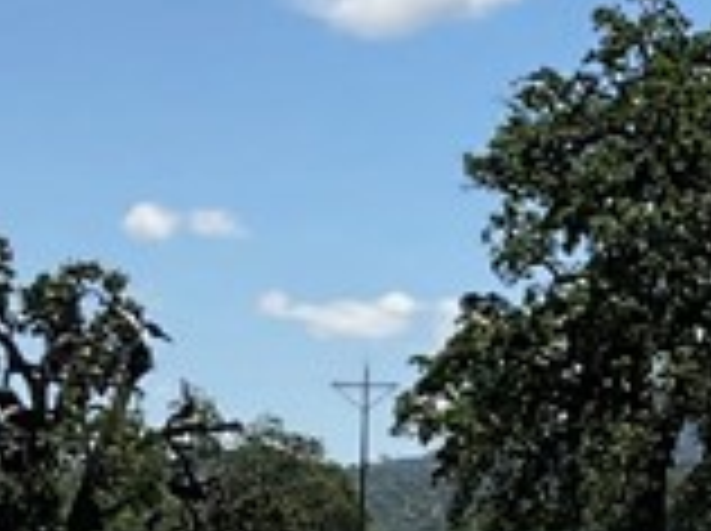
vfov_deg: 7.8
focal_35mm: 188
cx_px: 1098
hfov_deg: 10.2
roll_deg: -0.5
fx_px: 3856
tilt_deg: +0.9
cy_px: 567
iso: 16
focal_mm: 3
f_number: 1.8
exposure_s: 1/2141
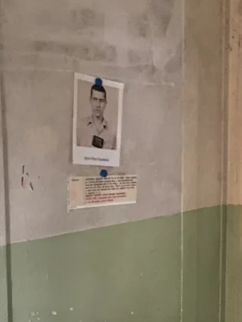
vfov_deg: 29.2
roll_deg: -1.7
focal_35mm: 66
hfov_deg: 21.2
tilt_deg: -7.2
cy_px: 209
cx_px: 263
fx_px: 614
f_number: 1.8
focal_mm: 4.25
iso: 800
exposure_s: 1/21
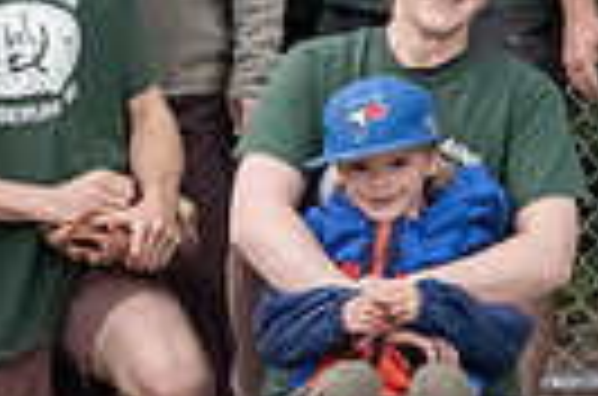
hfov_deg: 5.4
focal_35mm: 385
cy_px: 38
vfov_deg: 3.5
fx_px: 6380
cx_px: 379
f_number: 5.6
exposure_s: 1/1600
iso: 5000
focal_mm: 40
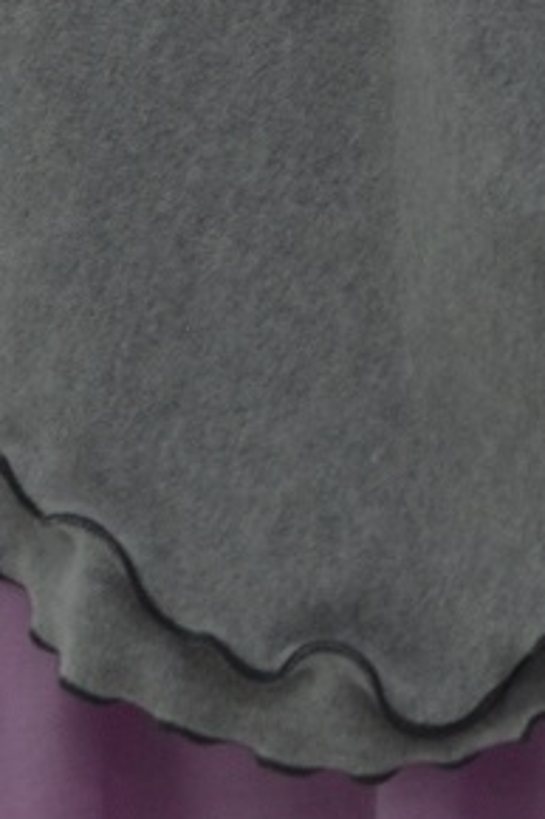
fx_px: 7070
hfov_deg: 4.4
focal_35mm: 311
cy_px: -370
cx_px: 508
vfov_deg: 6.5
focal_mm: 40
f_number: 5.6
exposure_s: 1/60
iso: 180
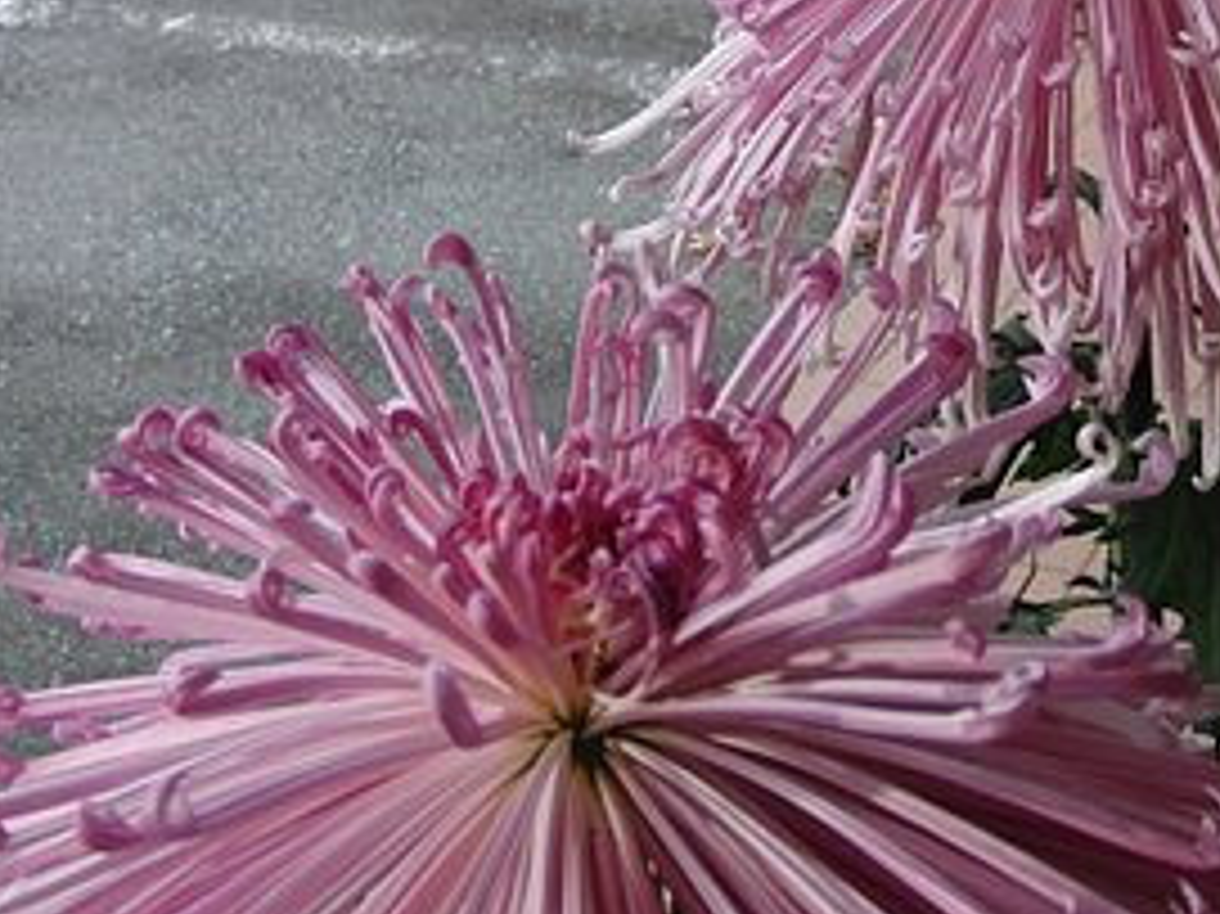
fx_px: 2466
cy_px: 63
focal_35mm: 70
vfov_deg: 20.5
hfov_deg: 27.0
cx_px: 1058
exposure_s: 1/80
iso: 200
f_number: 3.6
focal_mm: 6.42
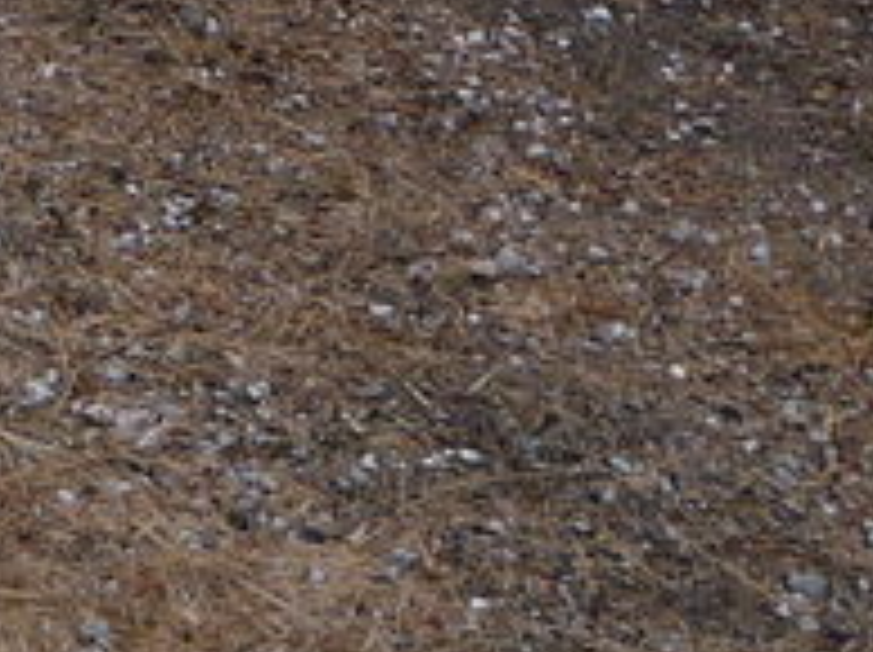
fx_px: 3904
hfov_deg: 11.7
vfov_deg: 8.8
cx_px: -738
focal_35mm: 155
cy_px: -818
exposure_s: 1/125
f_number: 4
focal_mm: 5.2
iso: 100
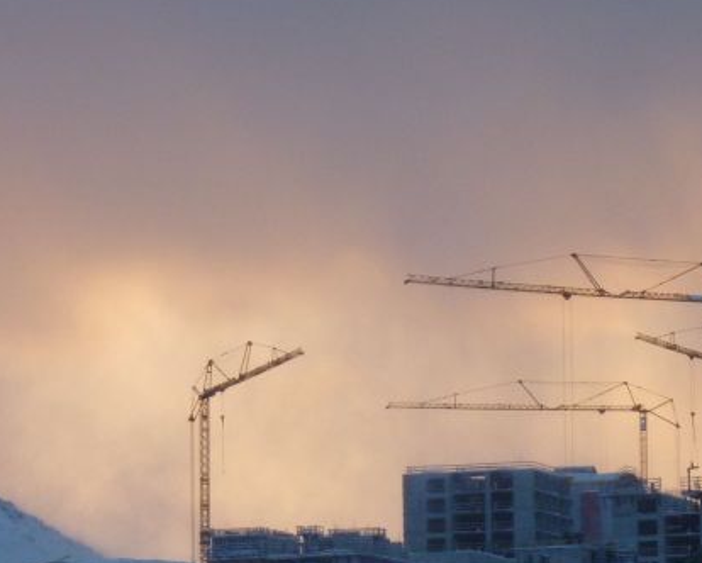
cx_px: 456
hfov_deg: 7.0
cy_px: 239
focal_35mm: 277
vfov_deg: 5.6
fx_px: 5761
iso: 160
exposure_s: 1/250
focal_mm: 24.1
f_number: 4.5
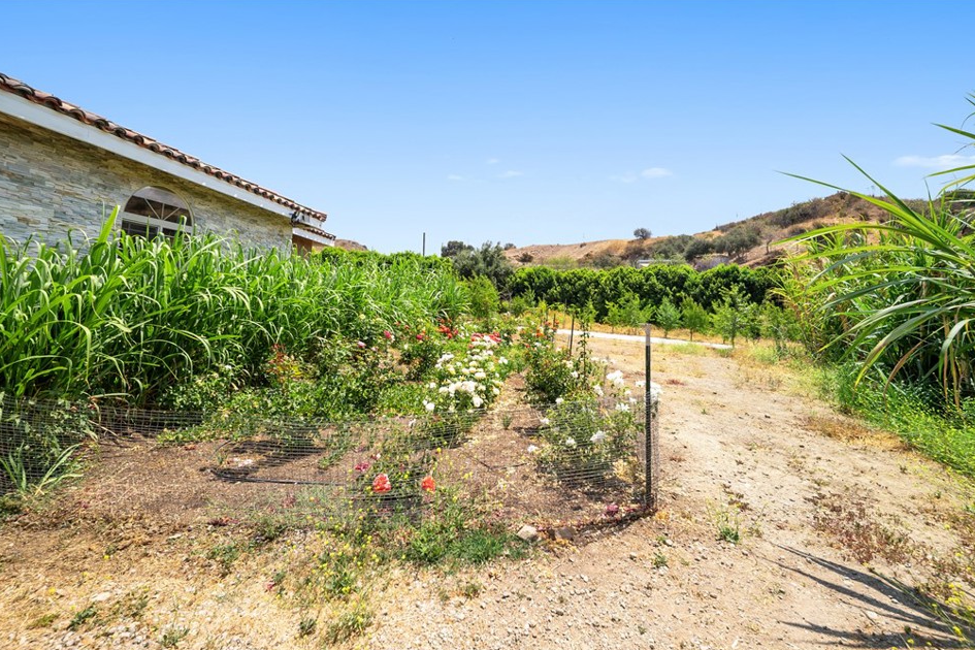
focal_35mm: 13
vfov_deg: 85.3
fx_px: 352
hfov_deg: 108.3
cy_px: 349
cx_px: 508
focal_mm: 12
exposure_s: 1/200
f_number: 5
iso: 80
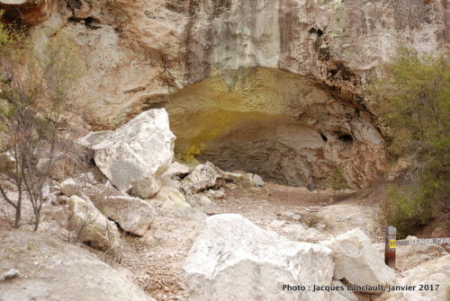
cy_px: 150
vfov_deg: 33.1
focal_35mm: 40
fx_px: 507
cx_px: 225
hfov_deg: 47.9
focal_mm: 27
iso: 100
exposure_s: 1/125
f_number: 5.6
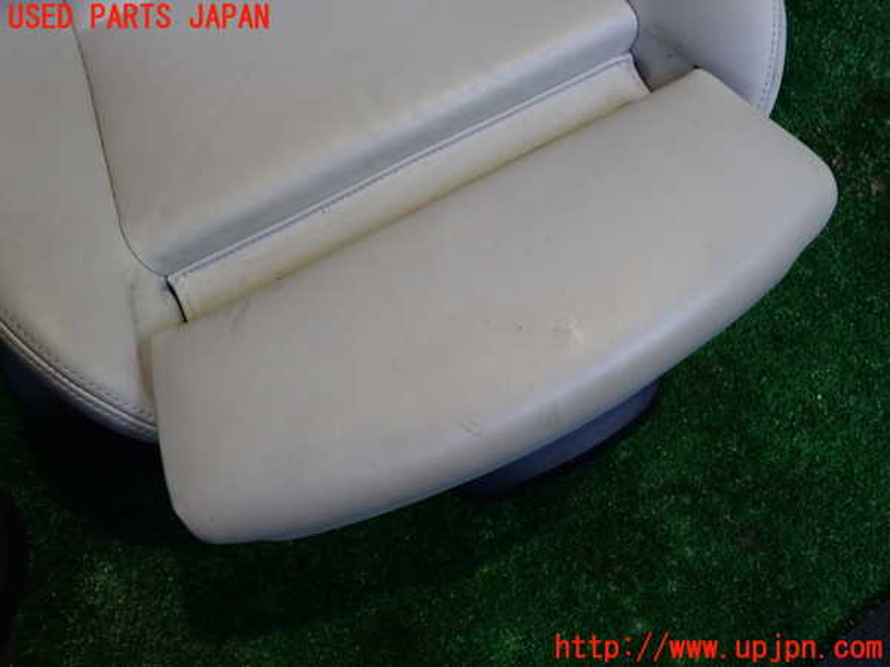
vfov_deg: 46.8
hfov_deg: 60.0
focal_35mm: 30
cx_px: 445
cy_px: 334
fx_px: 771
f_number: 2.3
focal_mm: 5.4
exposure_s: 1/60
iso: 200
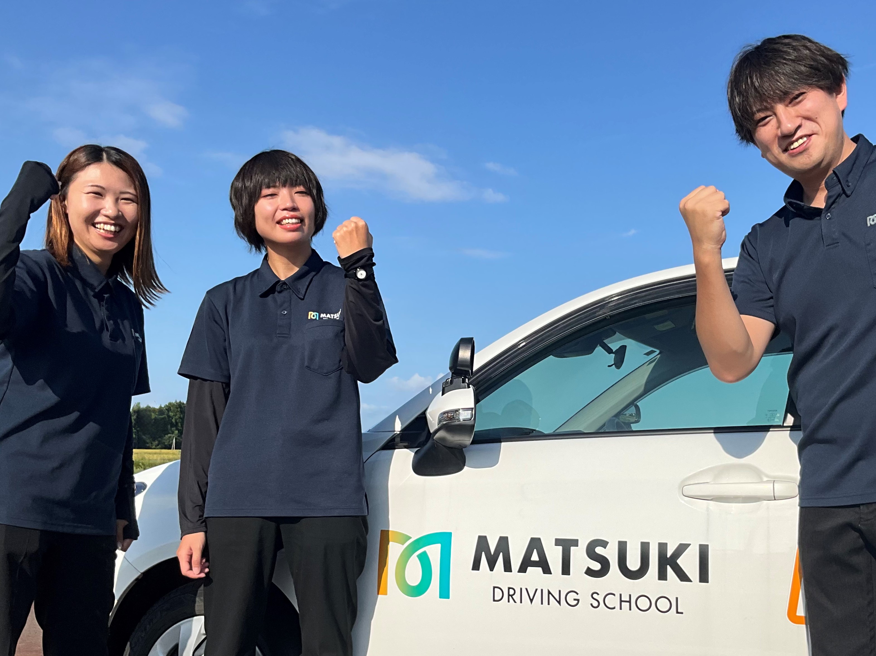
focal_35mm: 29
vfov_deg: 48.2
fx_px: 734
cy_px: 328
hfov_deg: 61.7
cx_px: 438
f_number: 1.8
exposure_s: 1/3125
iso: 25
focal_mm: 3
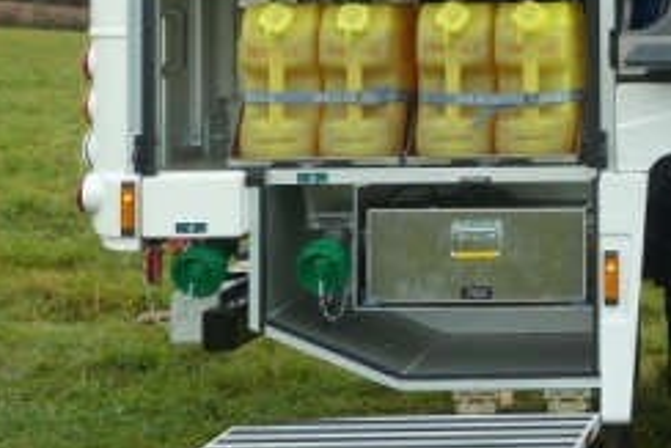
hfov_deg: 18.1
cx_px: 884
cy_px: -47
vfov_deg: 12.8
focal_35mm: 105
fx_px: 1958
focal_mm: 6.1
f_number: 3.6
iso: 80
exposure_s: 1/60
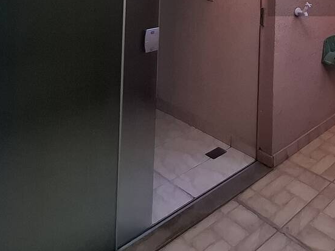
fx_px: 329
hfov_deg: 41.6
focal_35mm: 34
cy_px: -67
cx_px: 377
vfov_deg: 32.5
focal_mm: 1.74
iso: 40
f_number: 2.2
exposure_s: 1/152
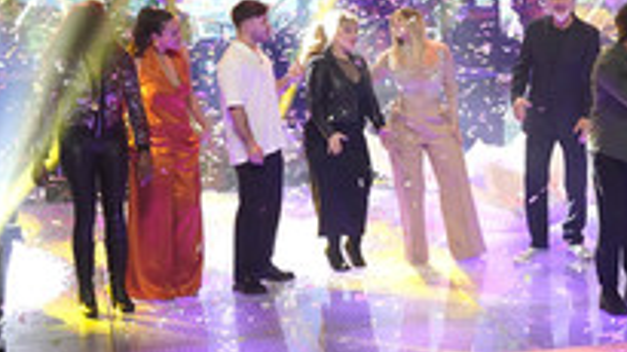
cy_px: 58
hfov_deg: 22.1
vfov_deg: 13.1
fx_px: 1529
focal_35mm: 92
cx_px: 659
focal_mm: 40
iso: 3200
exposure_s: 1/160
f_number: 5.6
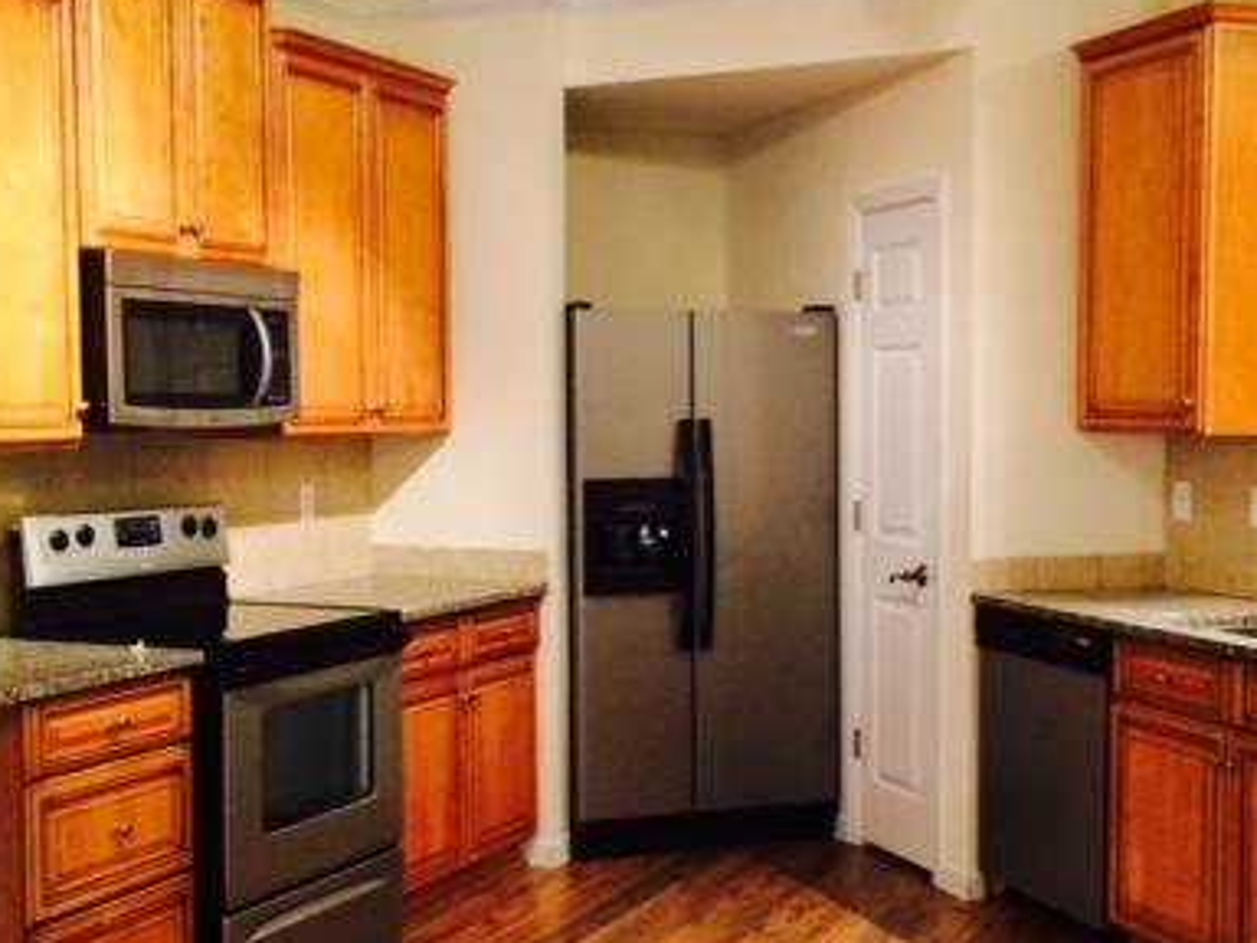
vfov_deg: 29.1
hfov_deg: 38.2
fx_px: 1816
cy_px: 504
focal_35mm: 50
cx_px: 612
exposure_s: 1/30
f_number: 2.2
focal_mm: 4.12
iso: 250
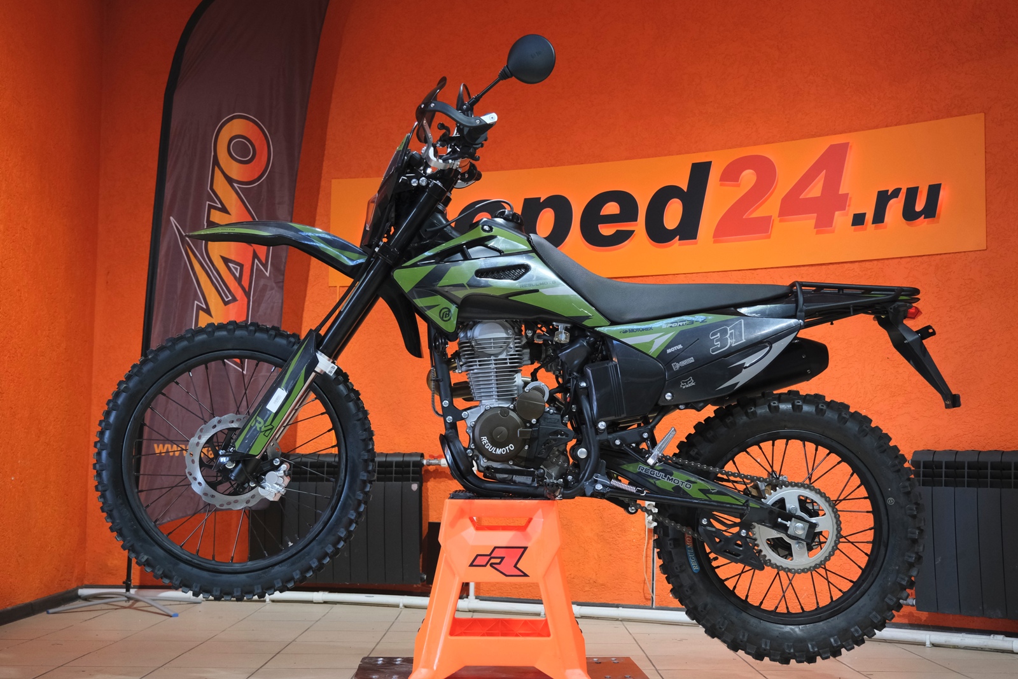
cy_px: 340
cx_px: 509
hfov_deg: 47.4
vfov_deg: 32.6
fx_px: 1159
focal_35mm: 41
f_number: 4
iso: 1600
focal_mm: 27.5
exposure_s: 1/100
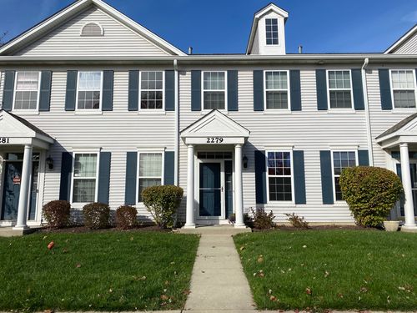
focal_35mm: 26
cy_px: 156
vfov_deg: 53.1
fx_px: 313
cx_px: 208
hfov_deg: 67.3
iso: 32
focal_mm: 4.25
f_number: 1.8
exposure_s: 1/6757
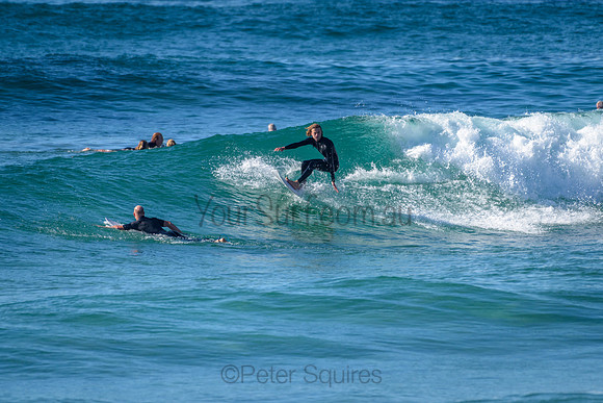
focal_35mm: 613
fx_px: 10267
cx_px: 304
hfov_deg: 3.4
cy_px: 156
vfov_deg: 2.2
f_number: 5.6
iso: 220
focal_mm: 500
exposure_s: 1/2000
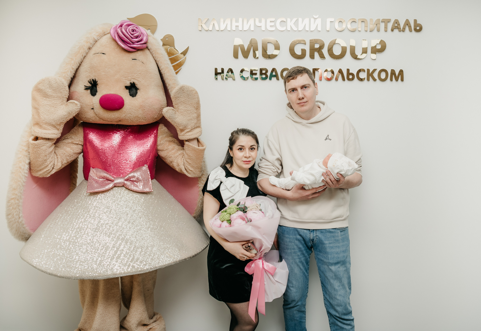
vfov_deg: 42.5
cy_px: 161
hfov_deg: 58.8
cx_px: 260
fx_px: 426
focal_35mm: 32
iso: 160
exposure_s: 1/160
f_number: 4
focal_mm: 29
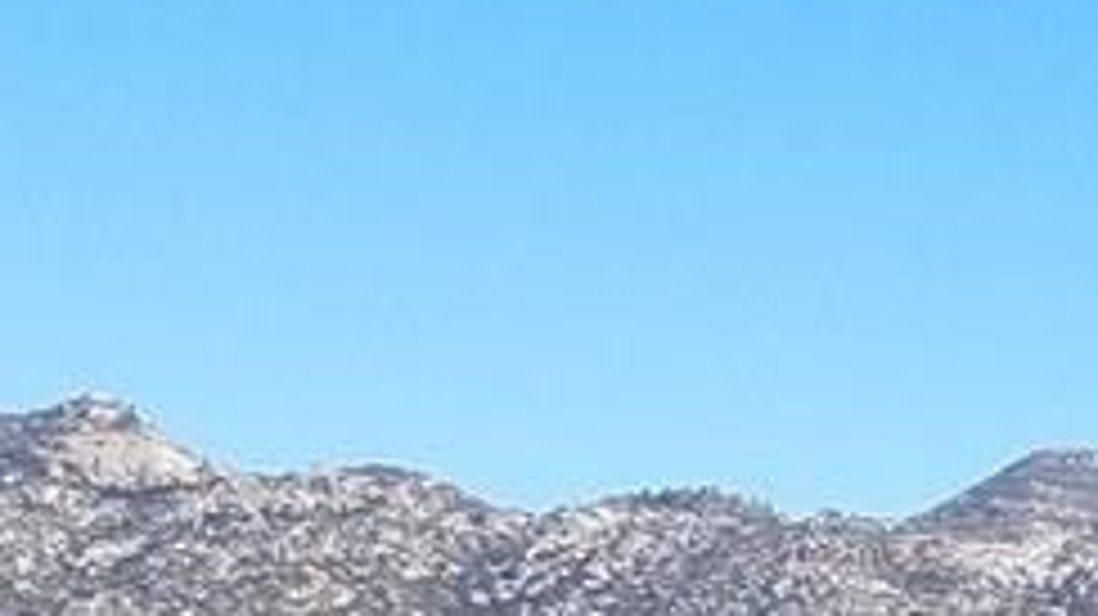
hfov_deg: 15.7
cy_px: 1376
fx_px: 3463
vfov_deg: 9.3
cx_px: 1894
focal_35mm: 119
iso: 50
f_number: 1.7
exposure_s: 1/2004
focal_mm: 4.2
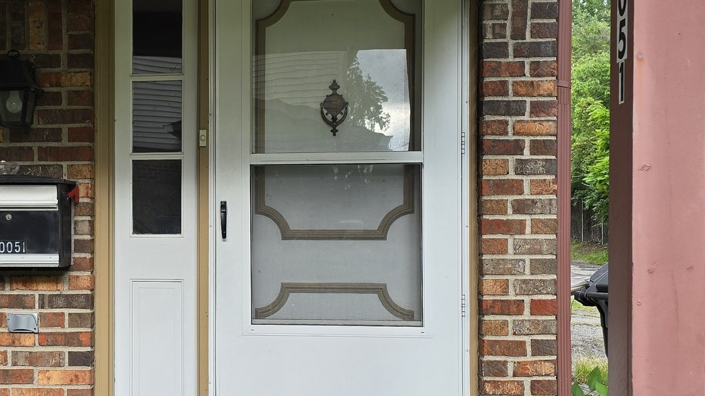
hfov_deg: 36.7
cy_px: 215
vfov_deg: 21.8
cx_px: 156
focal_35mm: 55
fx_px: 1028
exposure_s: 1/180
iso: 25
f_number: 1.7
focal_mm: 6.3
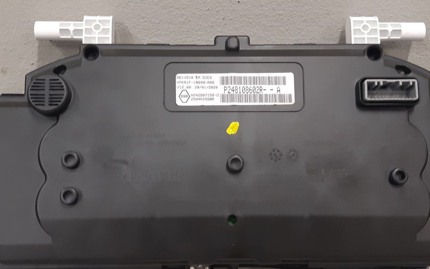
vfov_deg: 29.2
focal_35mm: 44
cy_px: 136
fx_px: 516
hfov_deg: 45.3
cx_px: 212
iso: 160
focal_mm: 3.93
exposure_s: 1/50
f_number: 1.7
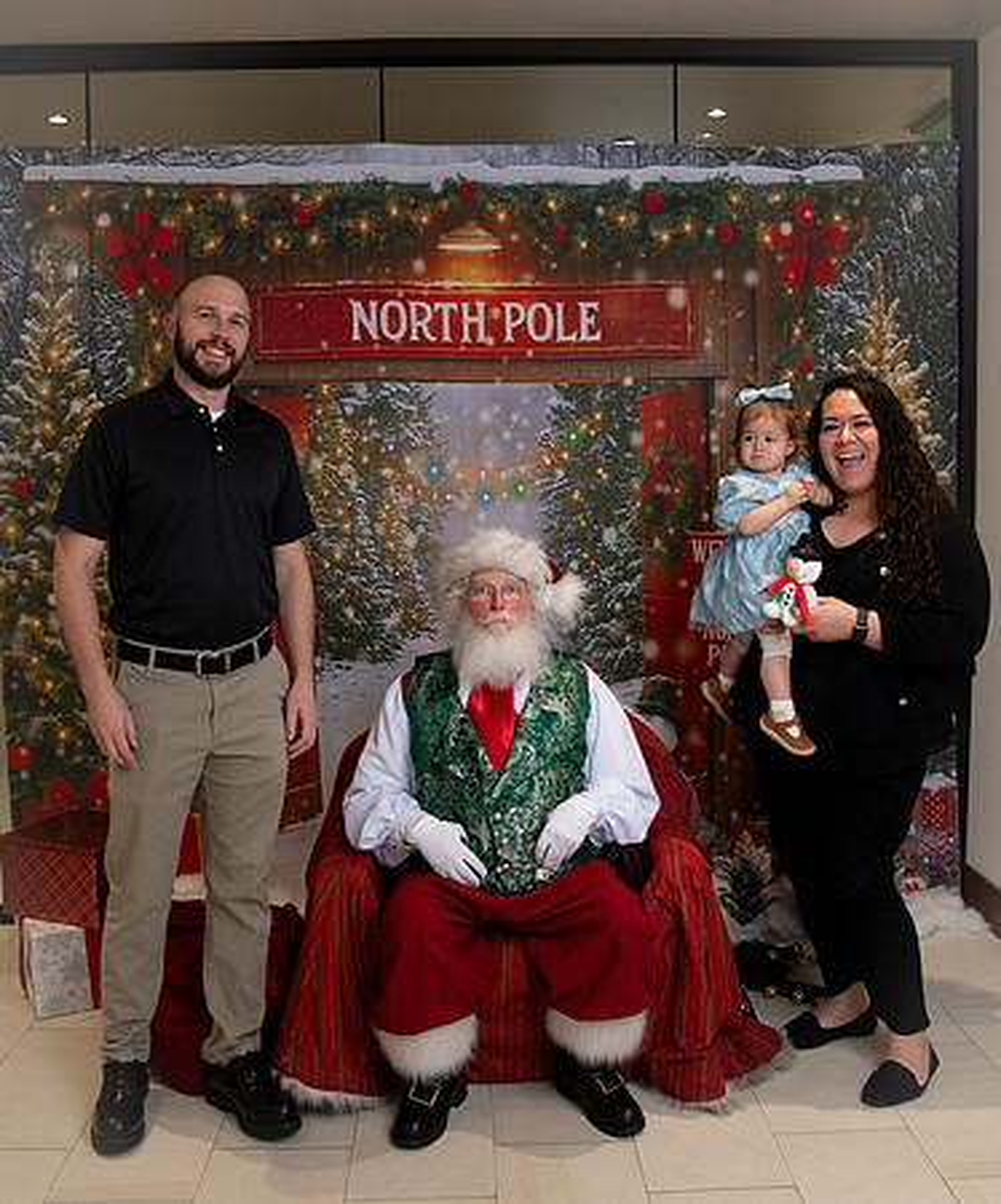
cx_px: 508
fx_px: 1246
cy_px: 582
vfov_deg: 51.6
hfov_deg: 43.8
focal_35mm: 34
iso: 1000
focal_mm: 24
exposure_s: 1/200
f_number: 5
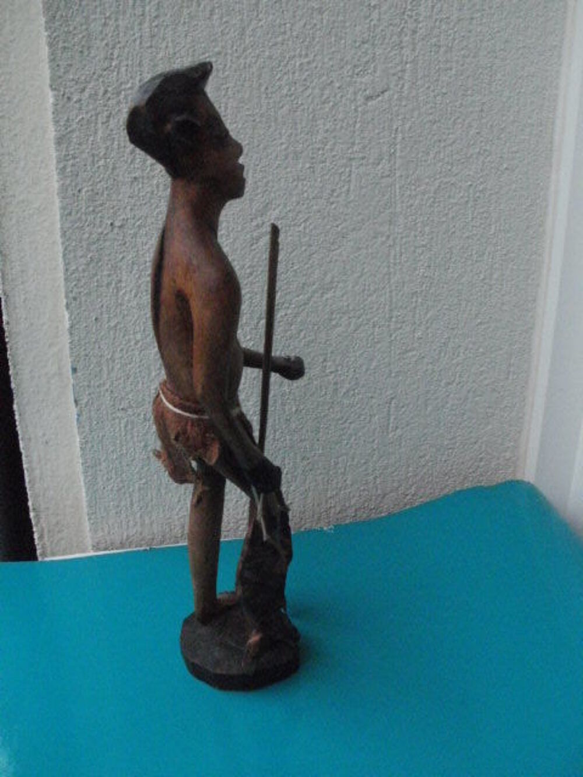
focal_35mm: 36
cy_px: 388
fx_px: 808
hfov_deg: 39.7
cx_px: 292
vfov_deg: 51.4
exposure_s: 1/160
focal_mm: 6.3
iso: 800
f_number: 5.6
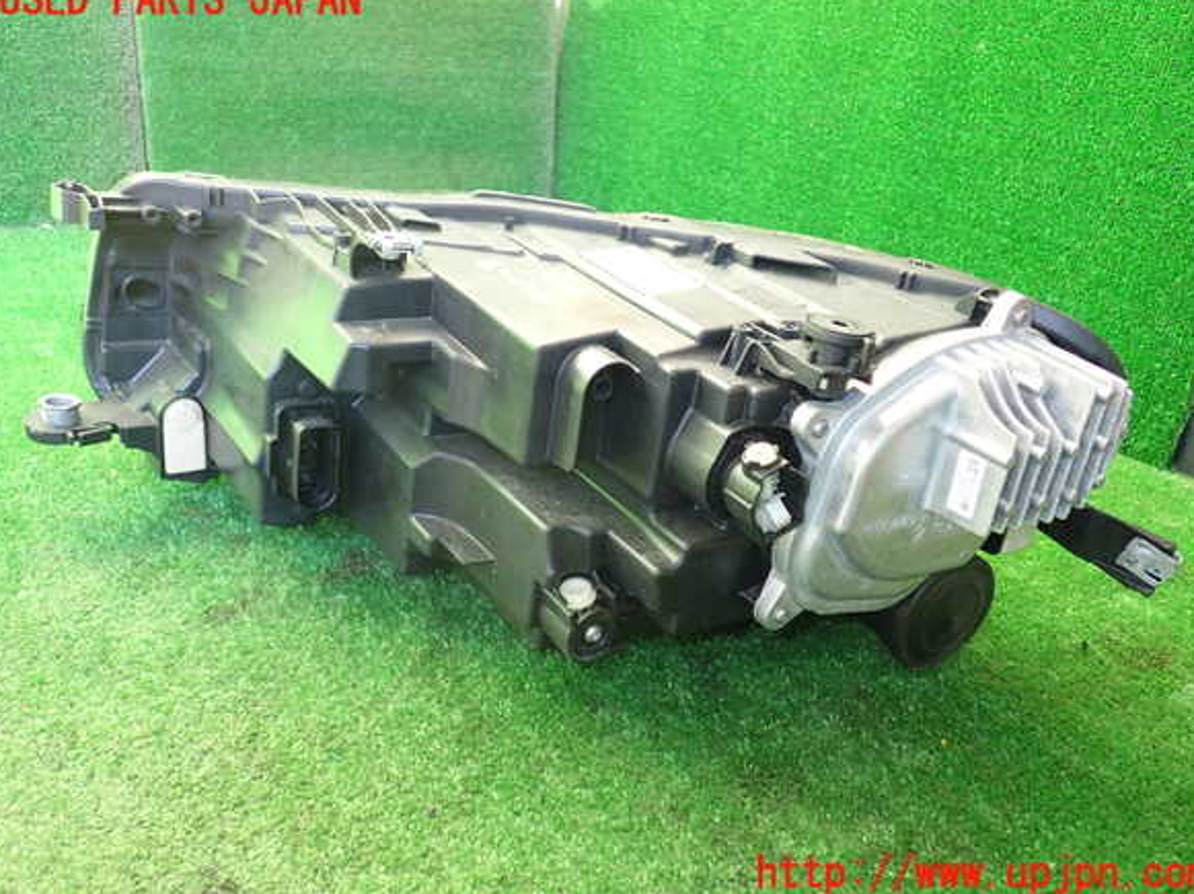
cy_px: 438
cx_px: 604
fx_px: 1069
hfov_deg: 58.4
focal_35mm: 31
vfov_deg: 45.4
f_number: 2.3
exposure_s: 1/60
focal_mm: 5.4
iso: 200
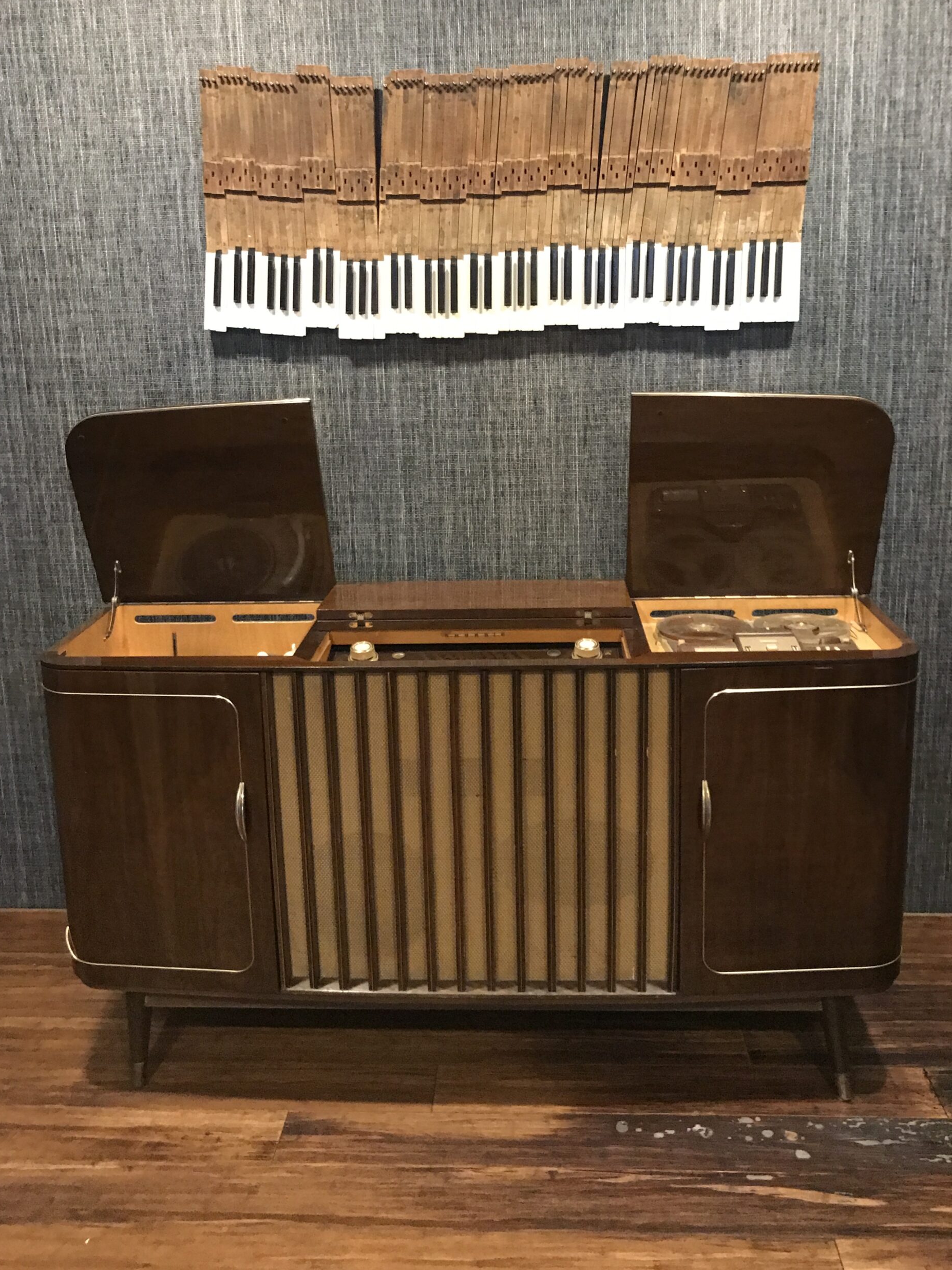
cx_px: 479
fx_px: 1063
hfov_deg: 48.2
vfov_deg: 61.7
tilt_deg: -14.2
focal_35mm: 29
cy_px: 628
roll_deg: +2.5
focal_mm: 3.99
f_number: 1.8
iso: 100
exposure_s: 1/5
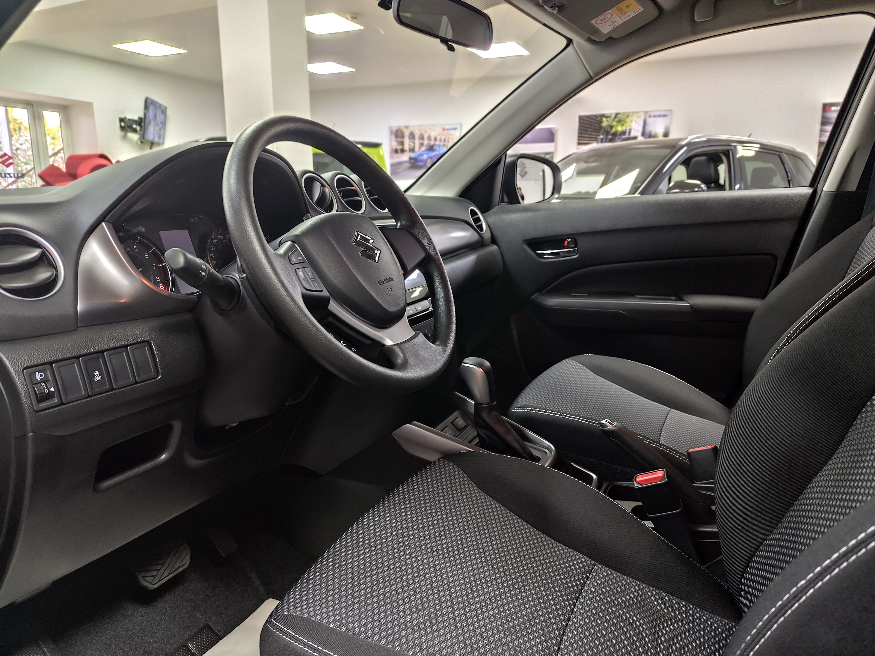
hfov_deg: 73.9
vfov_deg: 58.9
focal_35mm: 23
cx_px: 438
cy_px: 328
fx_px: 581
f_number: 1.65
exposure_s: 1/25
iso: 1600
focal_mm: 6.19
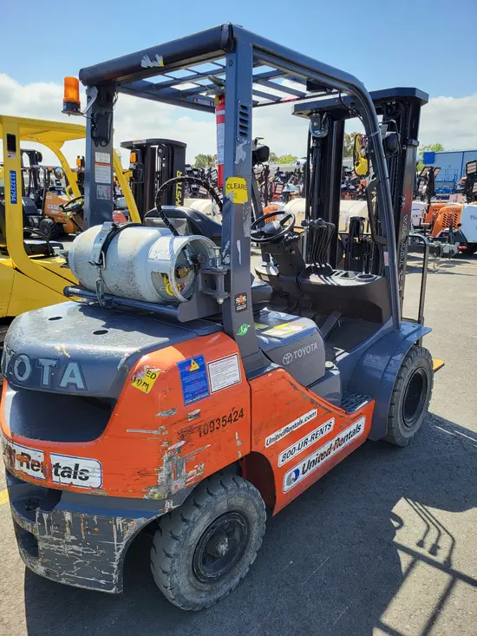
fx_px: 478
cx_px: 238
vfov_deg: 67.3
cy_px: 318
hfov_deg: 53.1
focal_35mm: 26
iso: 40
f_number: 1.8
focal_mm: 5.4
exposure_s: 1/1429
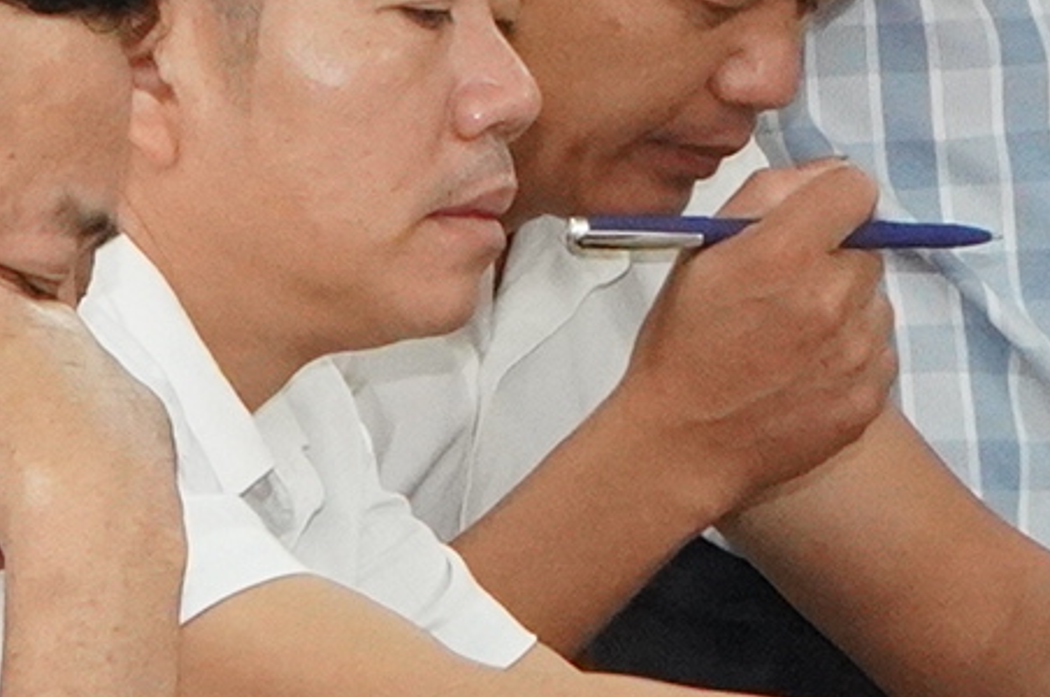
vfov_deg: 2.9
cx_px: 855
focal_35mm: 469
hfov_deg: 4.4
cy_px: 81
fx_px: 13669
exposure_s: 1/125
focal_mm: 47
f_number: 9
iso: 3200
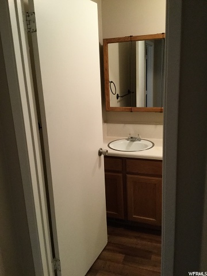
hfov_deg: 45.4
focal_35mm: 31
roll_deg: +1.5
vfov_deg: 58.4
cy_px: 138
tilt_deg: -15.0
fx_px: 247
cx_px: 104
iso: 200
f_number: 2.4
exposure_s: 1/30
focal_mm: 3.3
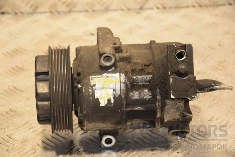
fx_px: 881
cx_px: 118
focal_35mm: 135
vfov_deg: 10.2
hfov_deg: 15.2
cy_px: 78
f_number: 5.6
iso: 800
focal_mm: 90
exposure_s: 1/80
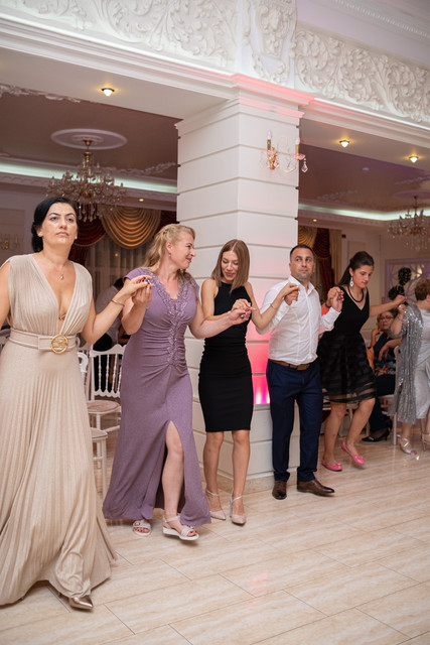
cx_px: 215
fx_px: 627
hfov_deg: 37.9
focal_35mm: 35
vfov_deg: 54.4
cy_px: 322
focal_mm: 23
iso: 640
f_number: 2
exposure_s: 1/125
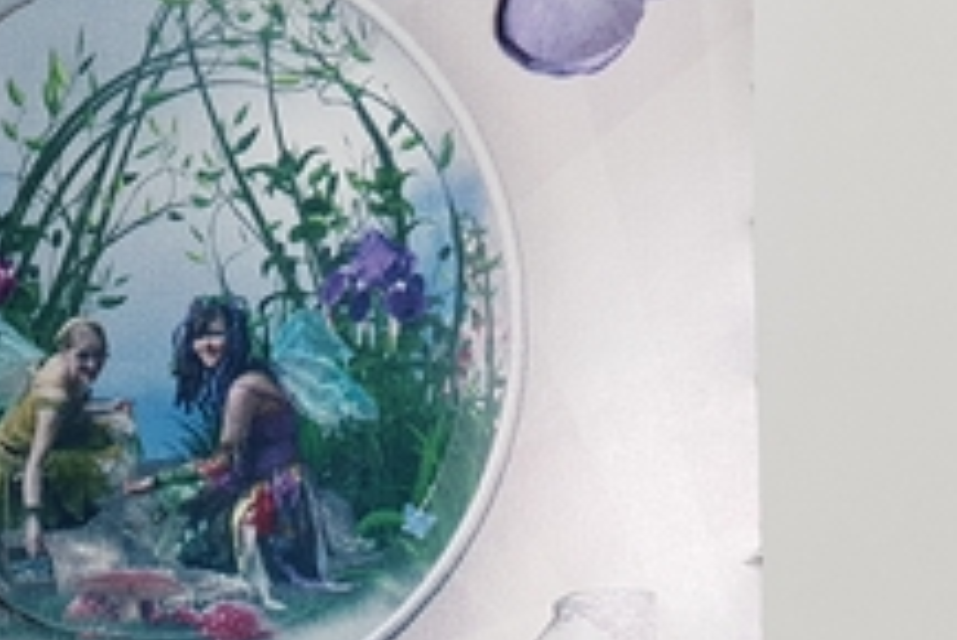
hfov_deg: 33.6
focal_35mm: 56
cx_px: 84
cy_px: 386
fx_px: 1490
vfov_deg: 24.2
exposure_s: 1/50
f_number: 1.7
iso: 40
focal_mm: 4.2
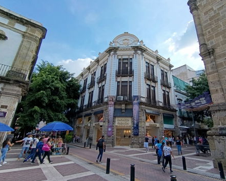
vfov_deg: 77.0
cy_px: 92
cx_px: 119
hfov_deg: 89.6
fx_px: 114
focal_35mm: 17
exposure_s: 1/411
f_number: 2.2
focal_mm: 1.65
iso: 50
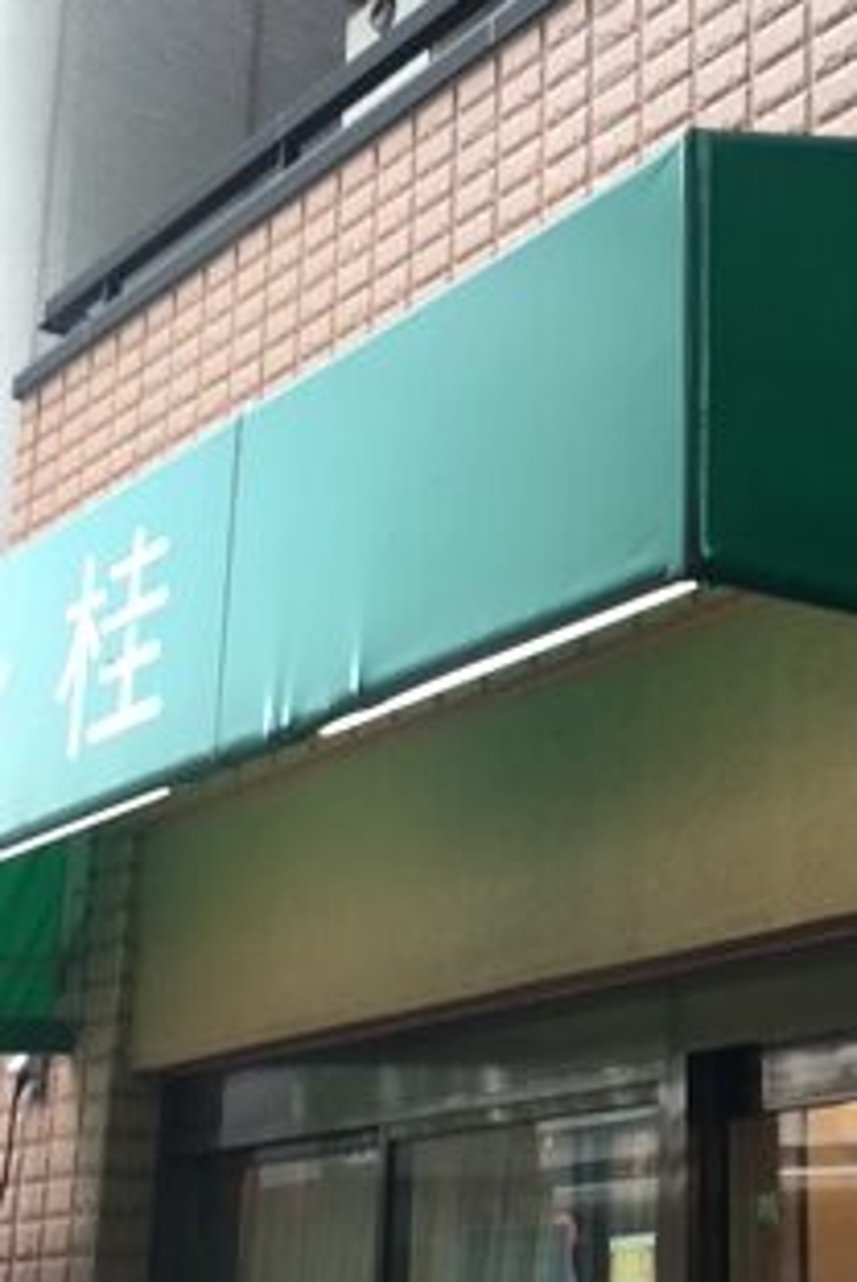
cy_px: 565
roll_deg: +1.2
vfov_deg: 32.3
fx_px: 2209
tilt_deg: +16.0
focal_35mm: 62
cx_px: 923
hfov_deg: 21.0
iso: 25
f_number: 2.2
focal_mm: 4.15
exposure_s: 1/60
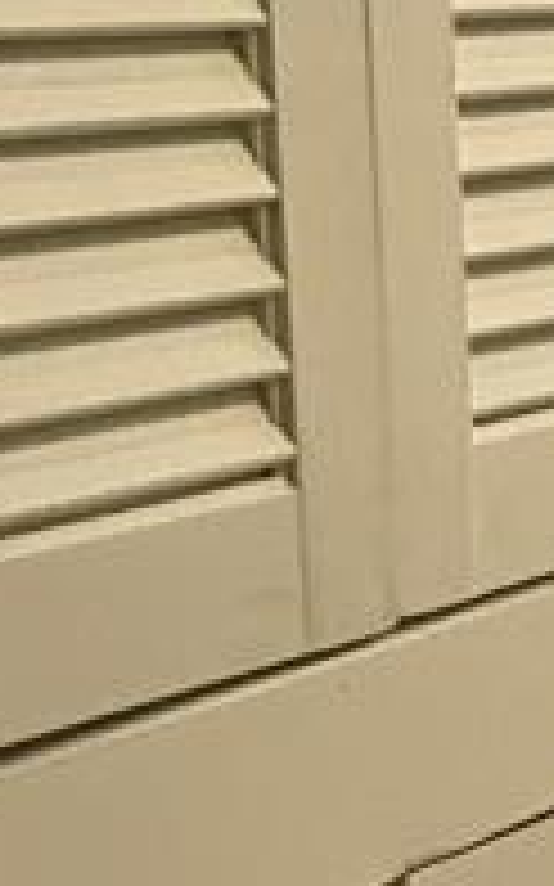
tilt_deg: -6.7
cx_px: 1266
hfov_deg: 10.1
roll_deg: +0.7
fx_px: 2804
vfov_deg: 18.0
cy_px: 387
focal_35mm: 116
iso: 40
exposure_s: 1/30
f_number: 1.8
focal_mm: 3.99
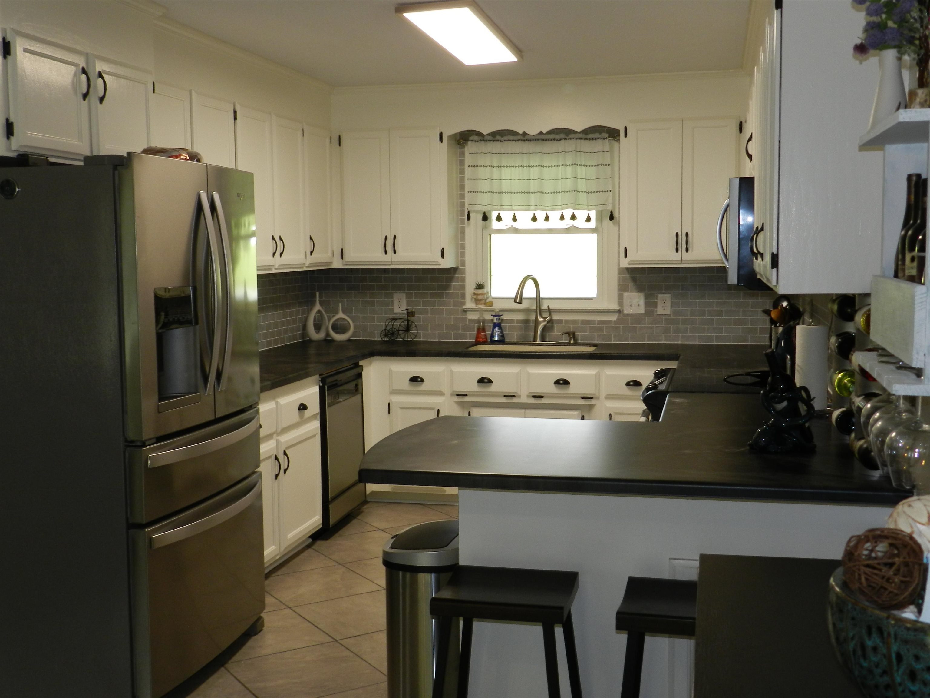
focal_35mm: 38
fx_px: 1021
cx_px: 465
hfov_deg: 49.0
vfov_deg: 37.7
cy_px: 349
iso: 200
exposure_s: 1/30
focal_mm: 6.7
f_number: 4
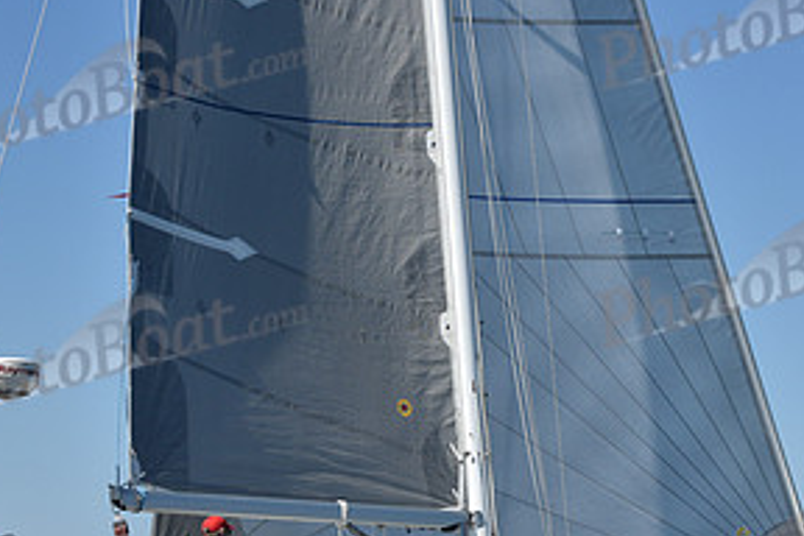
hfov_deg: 14.5
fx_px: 3149
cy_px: 459
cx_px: 455
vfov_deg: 9.7
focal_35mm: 141
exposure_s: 1/1600
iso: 250
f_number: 7.1
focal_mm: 70
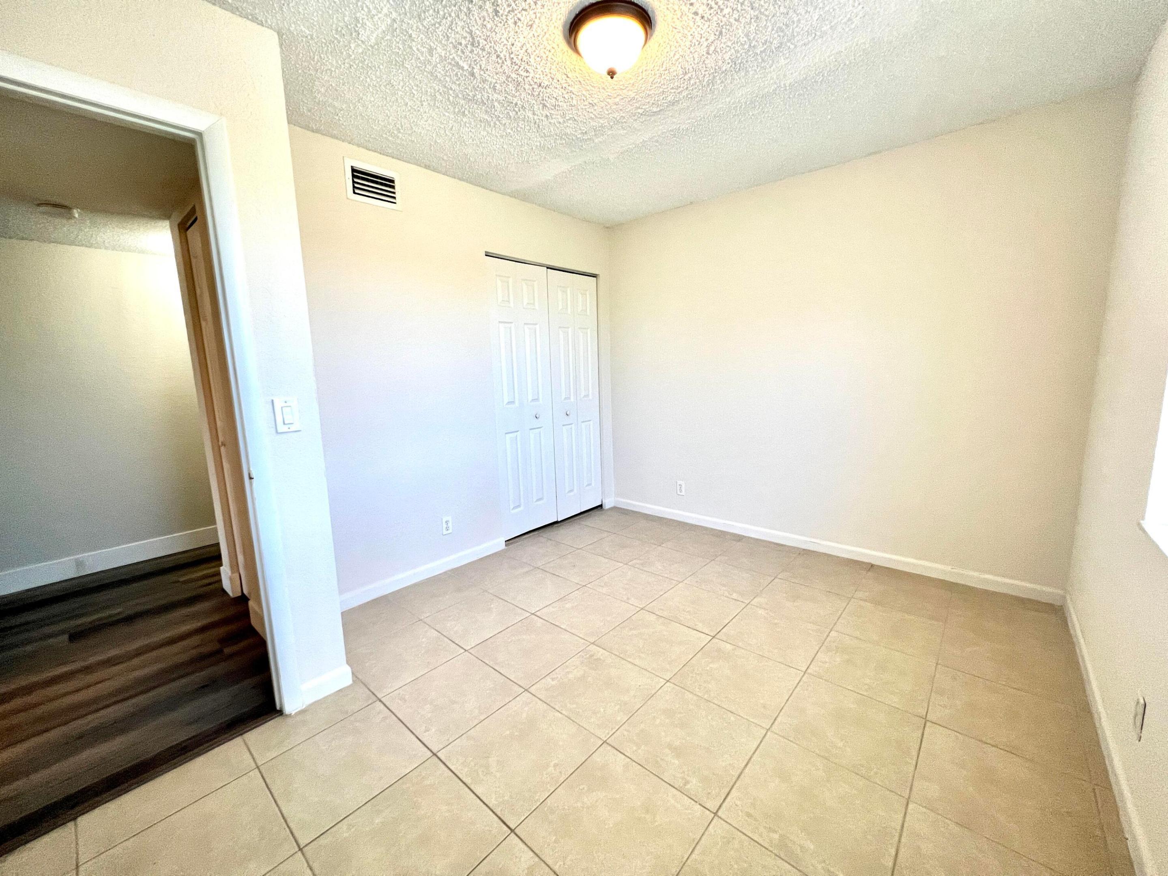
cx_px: 584
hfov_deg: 106.2
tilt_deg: -7.9
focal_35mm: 13
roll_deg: +1.9
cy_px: 438
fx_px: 439
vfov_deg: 89.9
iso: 160
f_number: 1.8
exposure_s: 1/120
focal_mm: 1.57
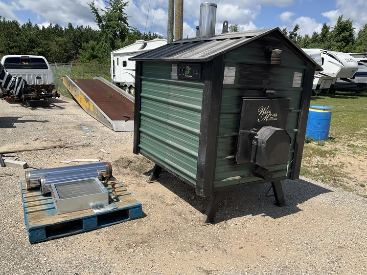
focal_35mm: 29
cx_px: 184
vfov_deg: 48.3
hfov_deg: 61.6
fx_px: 308
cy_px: 138
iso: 25
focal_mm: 3
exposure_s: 1/2141
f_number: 1.8
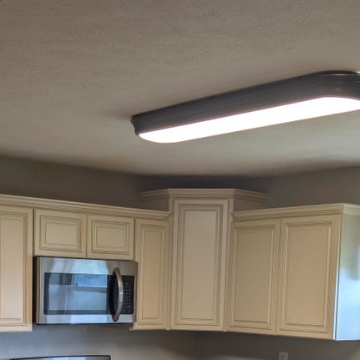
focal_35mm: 67
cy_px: 355
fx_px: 788
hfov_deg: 25.6
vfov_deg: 24.6
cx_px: 133
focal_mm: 6.9
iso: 25
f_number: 1.68
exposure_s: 1/60
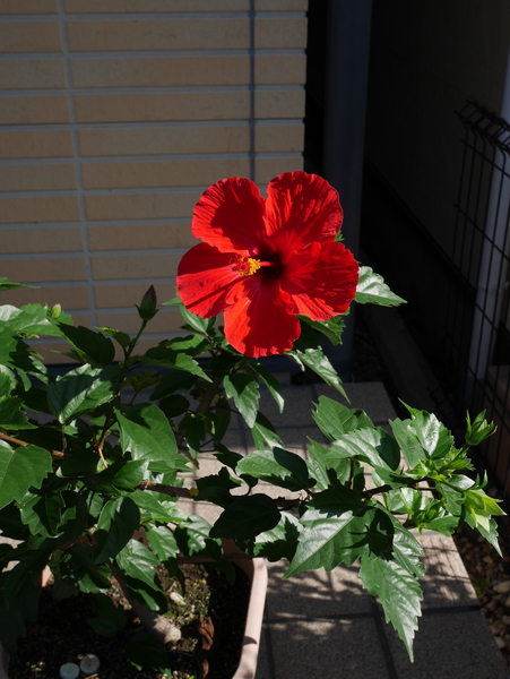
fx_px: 785
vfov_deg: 46.8
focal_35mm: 40
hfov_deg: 36.0
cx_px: 255
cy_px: 340
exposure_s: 1/250
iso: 200
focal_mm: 20
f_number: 8
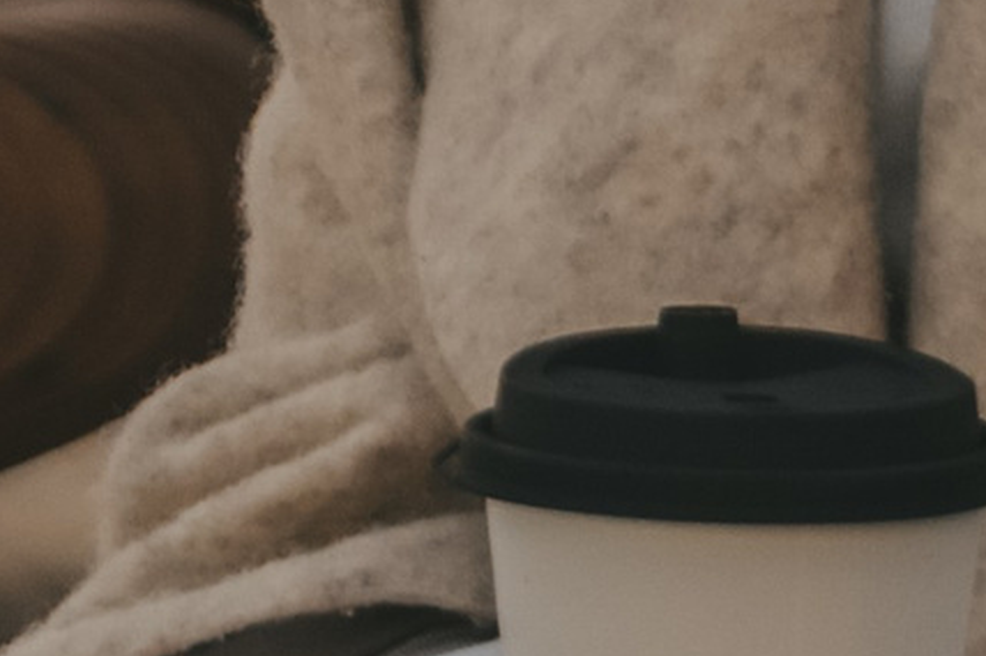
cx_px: -129
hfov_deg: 5.7
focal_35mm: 359
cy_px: -572
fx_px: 9828
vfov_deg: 3.8
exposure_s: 1/250
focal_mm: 40
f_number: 4.8
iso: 640
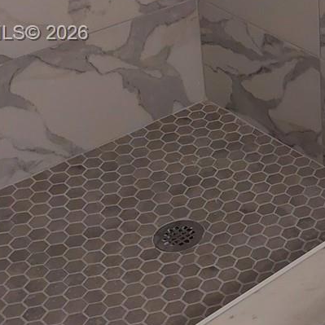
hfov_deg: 18.2
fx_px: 903
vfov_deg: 20.0
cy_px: 34
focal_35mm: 85
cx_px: 486
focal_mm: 5.23
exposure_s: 1/60
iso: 250
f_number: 1.8
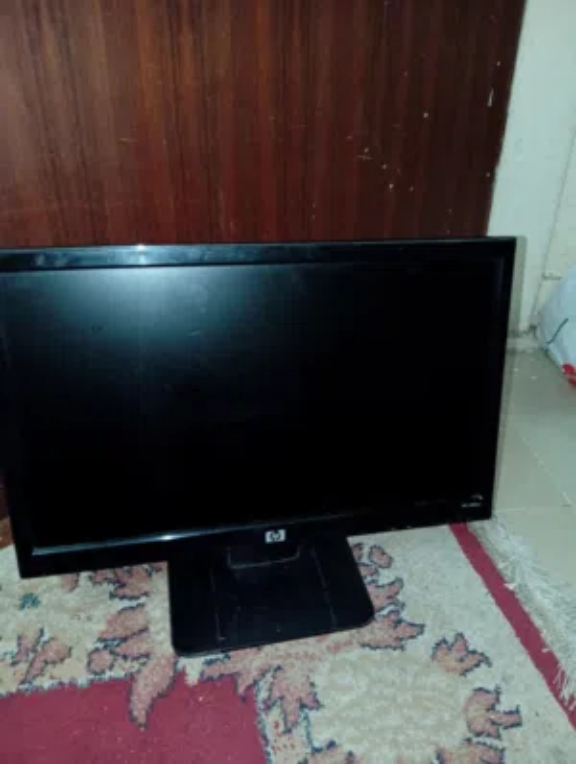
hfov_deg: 53.2
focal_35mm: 26
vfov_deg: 67.2
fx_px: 575
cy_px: 382
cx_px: 288
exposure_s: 1/20
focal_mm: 3.96
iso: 1003
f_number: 1.8
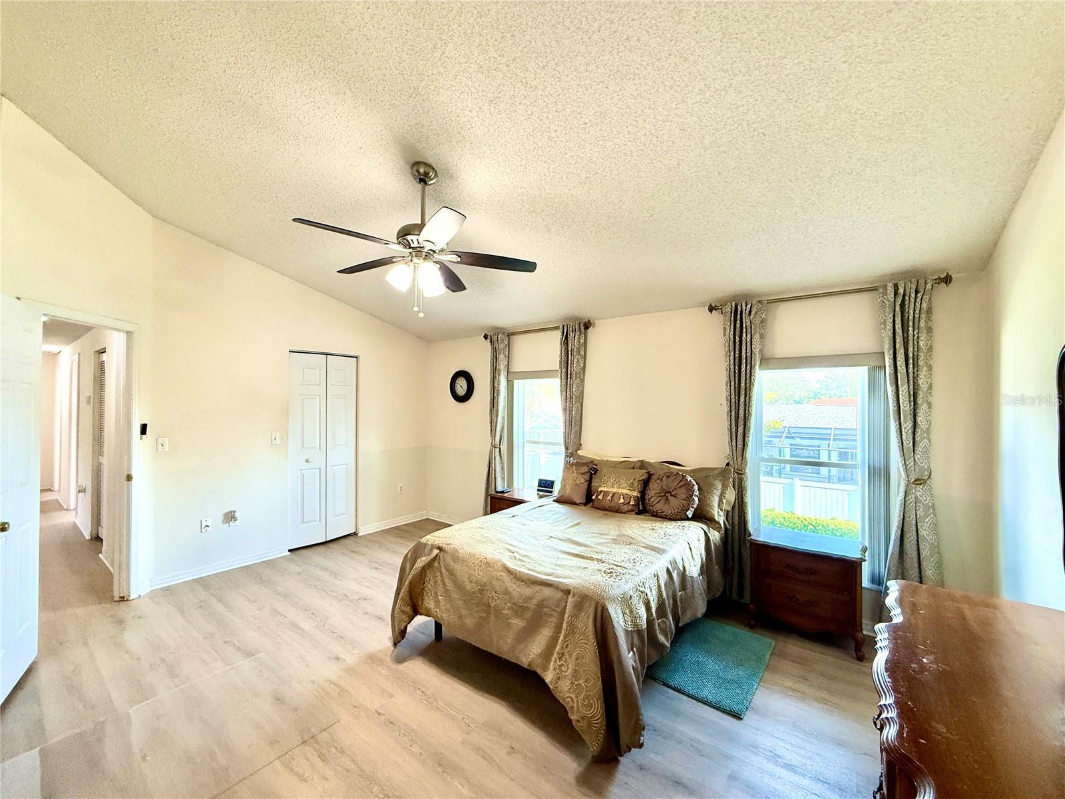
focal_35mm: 14
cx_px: 532
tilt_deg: +0.5
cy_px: 400
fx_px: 431
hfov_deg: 102.1
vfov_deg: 85.7
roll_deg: -0.6
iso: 250
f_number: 2.2
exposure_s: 1/120
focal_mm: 2.22
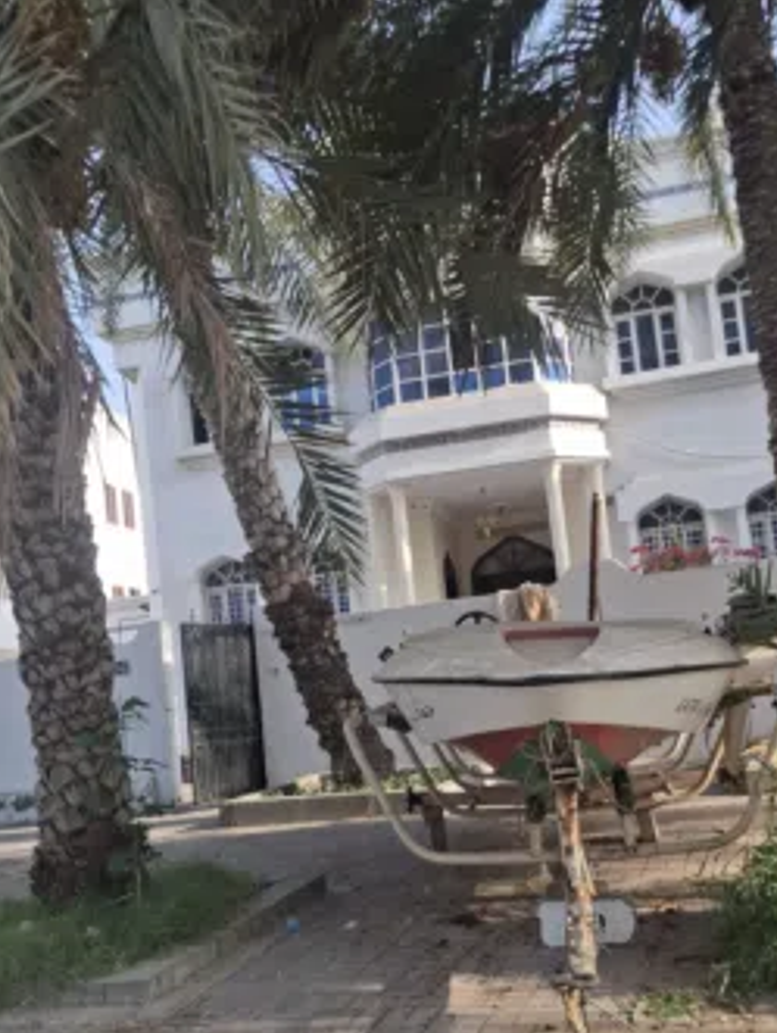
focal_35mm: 37
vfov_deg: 49.7
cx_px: 374
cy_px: 629
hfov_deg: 38.7
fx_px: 1105
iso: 50
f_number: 1.8
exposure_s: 1/693
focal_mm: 5.54
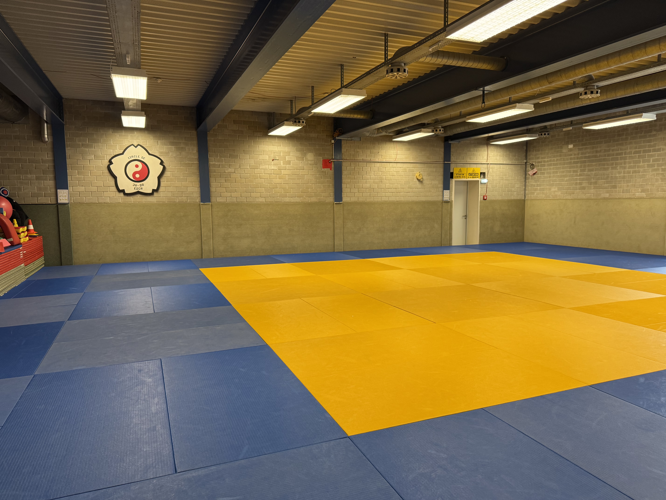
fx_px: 462
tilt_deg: -6.0
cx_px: 333
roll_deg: +1.4
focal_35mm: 24
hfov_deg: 71.6
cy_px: 250
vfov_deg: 56.8
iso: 200
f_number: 1.78
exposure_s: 1/100
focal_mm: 6.76
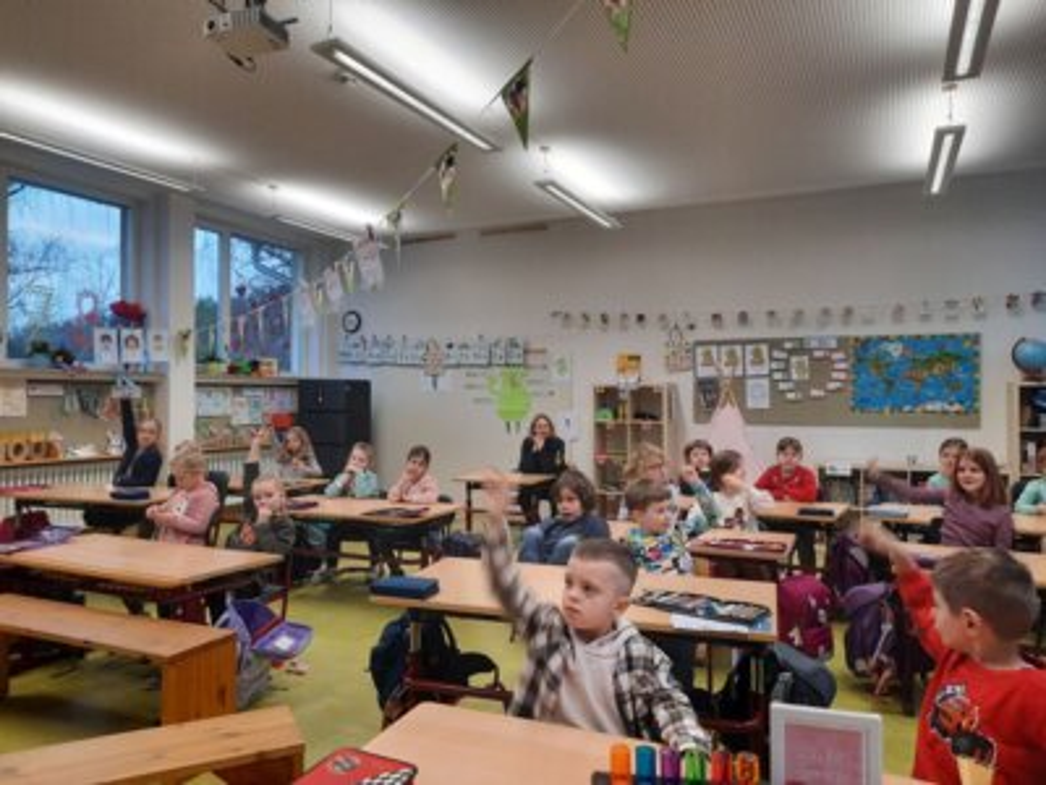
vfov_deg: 54.9
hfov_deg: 69.4
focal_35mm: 25
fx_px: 755
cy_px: 392
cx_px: 523
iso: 200
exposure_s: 1/50
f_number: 2
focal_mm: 4.6
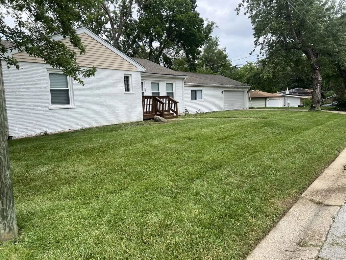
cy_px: 130
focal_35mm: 26
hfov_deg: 67.3
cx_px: 173
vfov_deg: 53.1
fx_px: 260
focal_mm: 5.7
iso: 50
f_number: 1.5
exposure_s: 1/2299
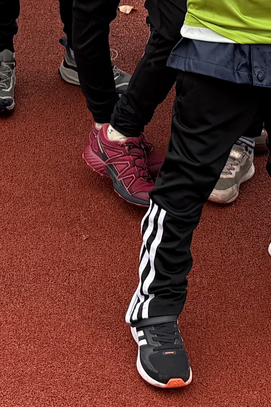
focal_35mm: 126
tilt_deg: -12.8
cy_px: -244
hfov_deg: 10.9
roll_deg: -2.9
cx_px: 101
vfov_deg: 14.8
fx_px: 1424
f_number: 1.78
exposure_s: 1/521
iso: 80
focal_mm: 6.76
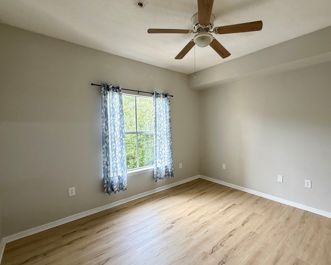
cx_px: 187
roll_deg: +0.5
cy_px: 131
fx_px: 167
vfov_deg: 77.0
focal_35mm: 17
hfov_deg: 89.1
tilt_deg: -2.7
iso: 160
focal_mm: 2.22
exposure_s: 1/121
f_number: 2.2
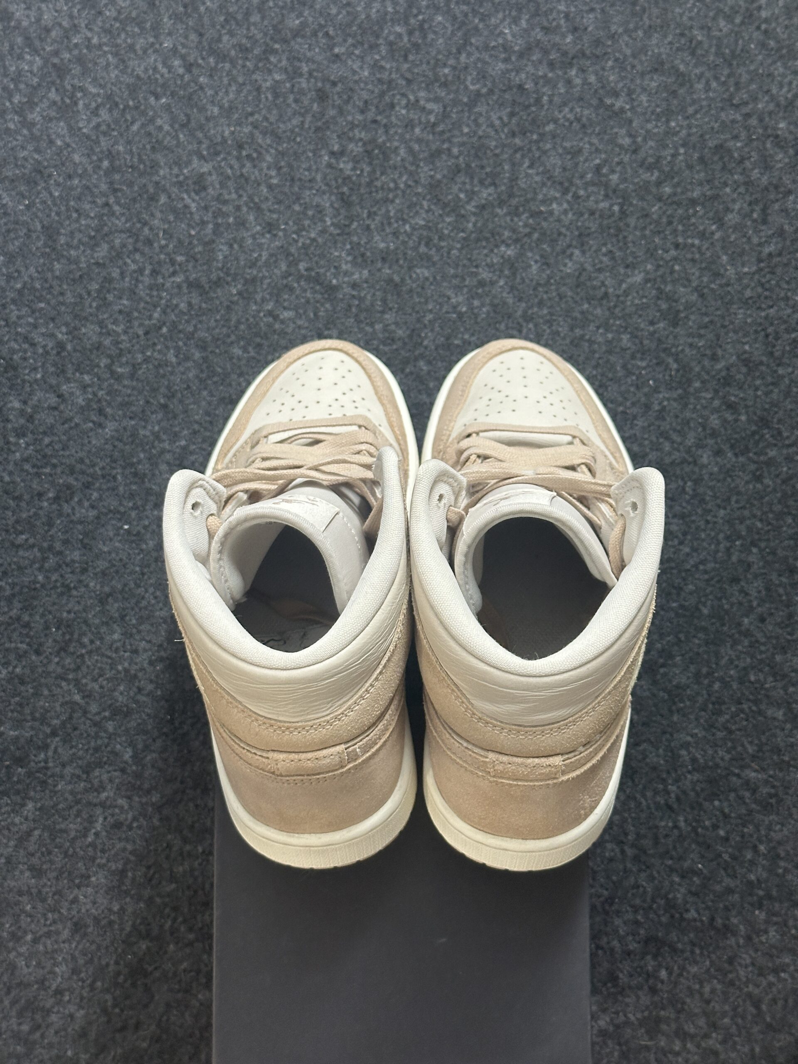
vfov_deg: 39.7
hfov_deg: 30.3
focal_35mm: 48
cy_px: 532
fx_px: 1475
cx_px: 399
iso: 250
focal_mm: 6.86
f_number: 1.78
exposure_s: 1/33
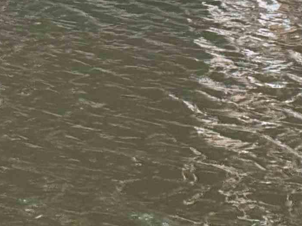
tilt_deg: -1.7
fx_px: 1850
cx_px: 58
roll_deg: -0.8
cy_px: -259
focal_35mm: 212
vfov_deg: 6.7
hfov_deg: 9.3
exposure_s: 1/305
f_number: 1.78
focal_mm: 6.76
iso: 64
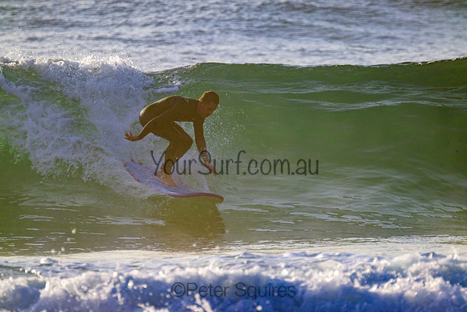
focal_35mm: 800
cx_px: 234
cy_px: 156
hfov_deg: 2.6
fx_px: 10380
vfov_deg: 1.7
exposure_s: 1/1600
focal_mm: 800
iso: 720
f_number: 11
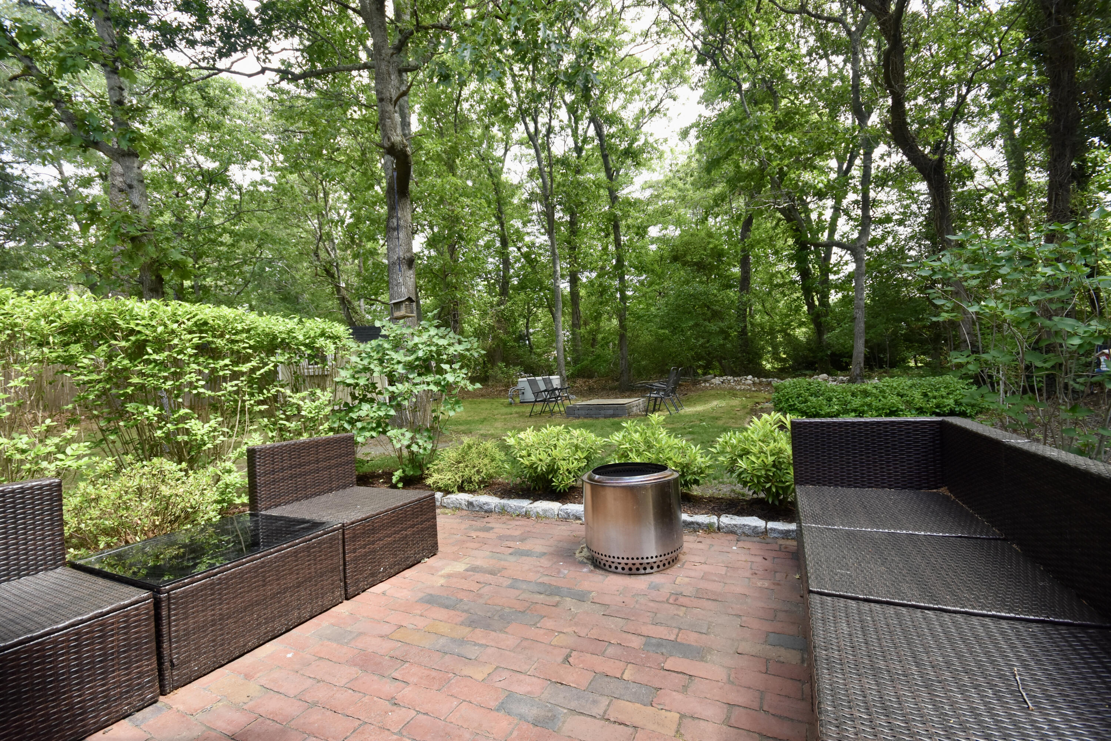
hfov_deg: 100.4
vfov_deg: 77.3
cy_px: 370
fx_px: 463
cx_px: 556
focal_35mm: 15
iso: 800
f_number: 8
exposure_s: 1/250
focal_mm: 10
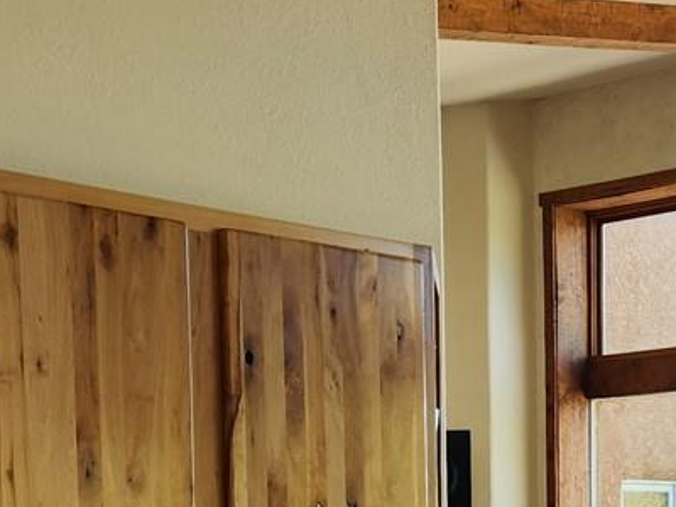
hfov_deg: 21.0
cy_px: 705
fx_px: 1797
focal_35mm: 92
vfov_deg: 15.1
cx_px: 546
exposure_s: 1/180
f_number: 1.8
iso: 32
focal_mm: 5.4
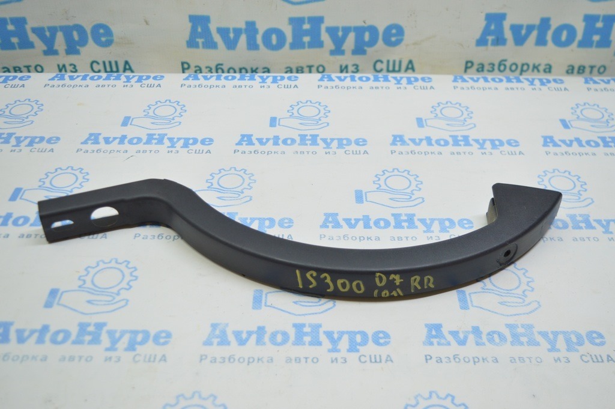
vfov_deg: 33.0
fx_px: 691
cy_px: 204
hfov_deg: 48.0
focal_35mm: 40
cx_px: 308
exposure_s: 1/60
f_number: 4
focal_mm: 27
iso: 400
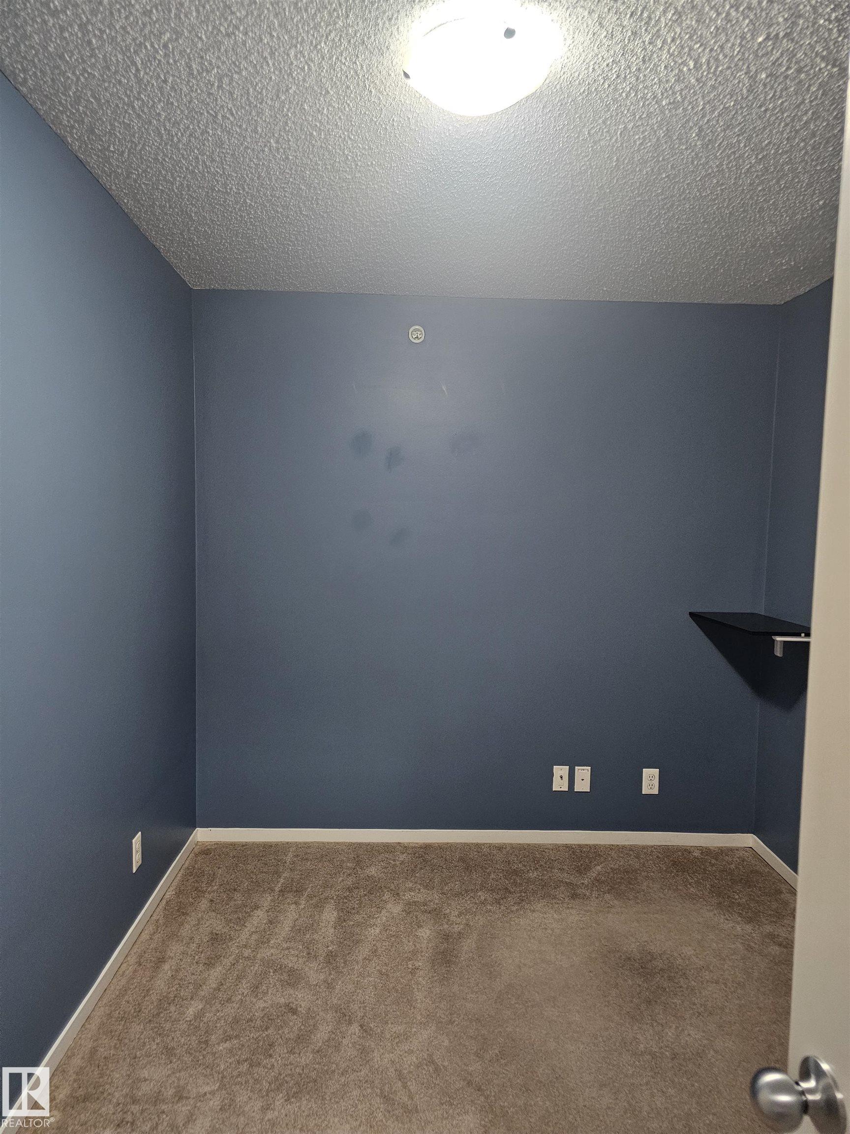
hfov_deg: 58.9
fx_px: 753
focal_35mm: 23
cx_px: 425
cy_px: 567
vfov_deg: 73.9
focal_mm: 6.3
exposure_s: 1/60
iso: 640
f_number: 1.7
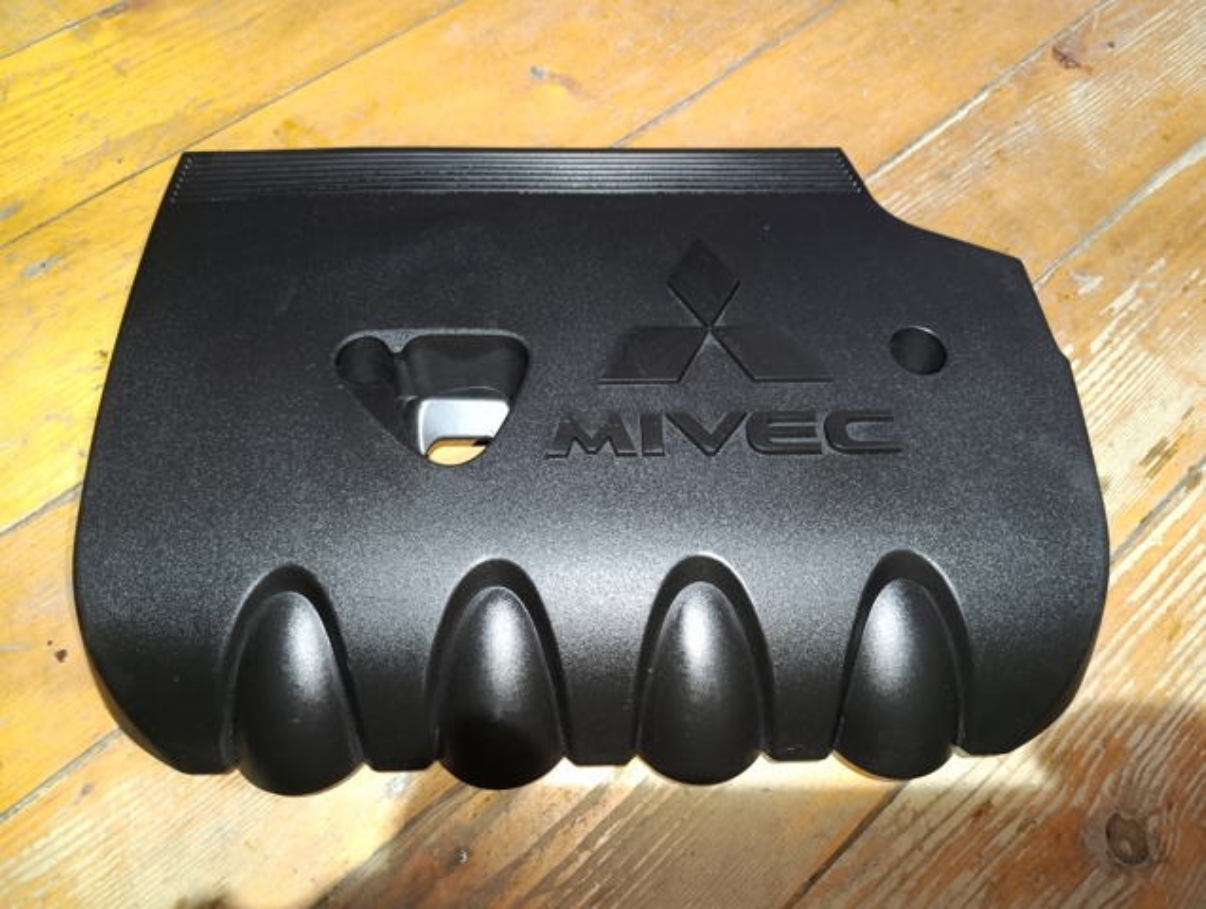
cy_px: 454
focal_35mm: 23
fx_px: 803
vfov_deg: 59.0
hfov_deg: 73.8
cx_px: 603
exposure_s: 1/50
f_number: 1.6
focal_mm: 6.14
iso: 1000
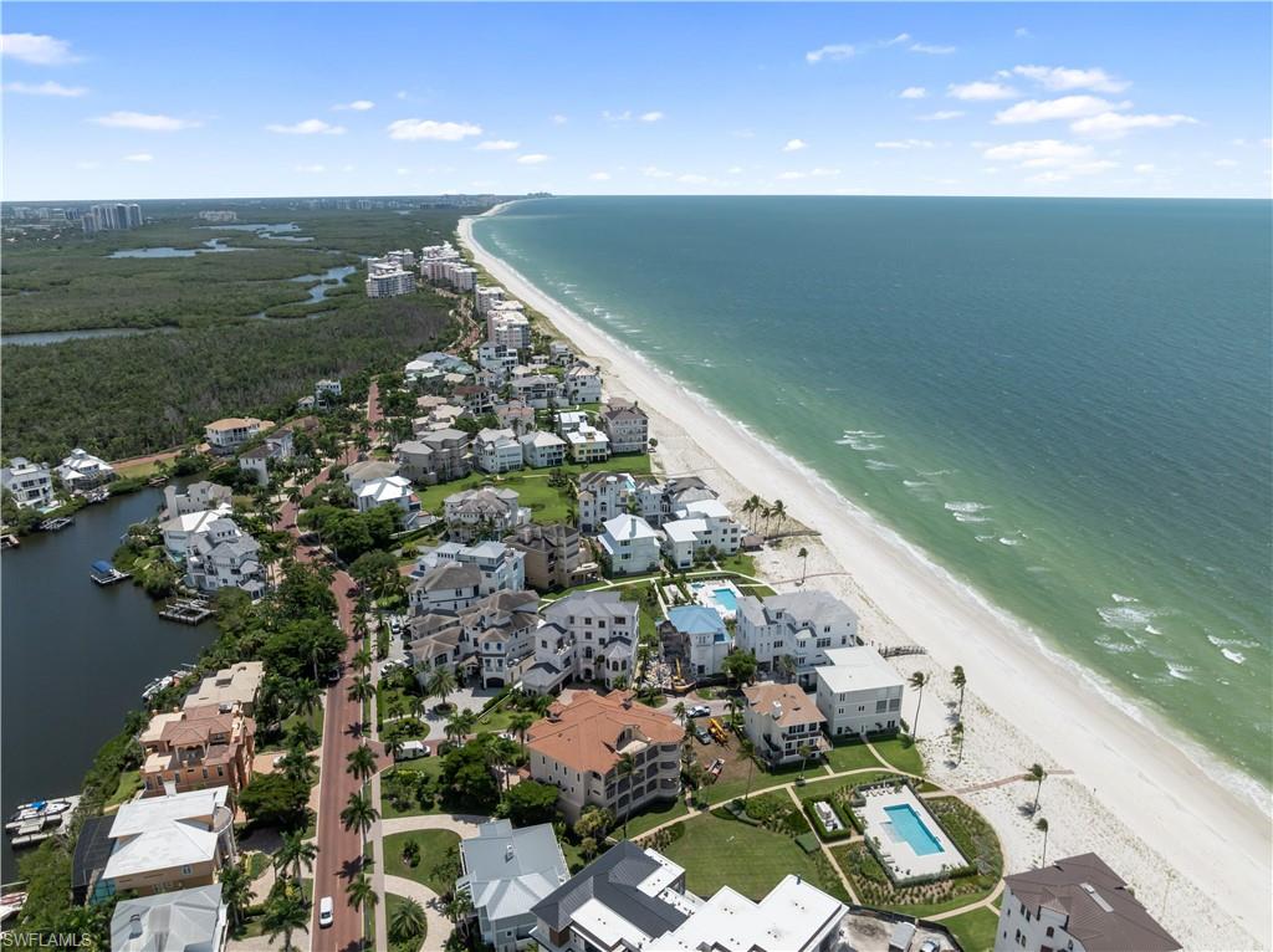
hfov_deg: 71.6
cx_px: 636
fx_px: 882
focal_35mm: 24
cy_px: 476
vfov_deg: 56.7
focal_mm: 12.29
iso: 100
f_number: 2.8
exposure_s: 1/240
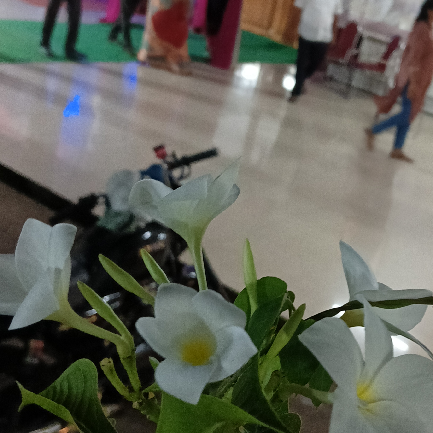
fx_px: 736
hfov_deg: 32.6
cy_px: 180
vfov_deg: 32.7
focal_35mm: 52
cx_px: 279
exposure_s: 1/25
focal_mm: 4.05
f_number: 1.8
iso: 640
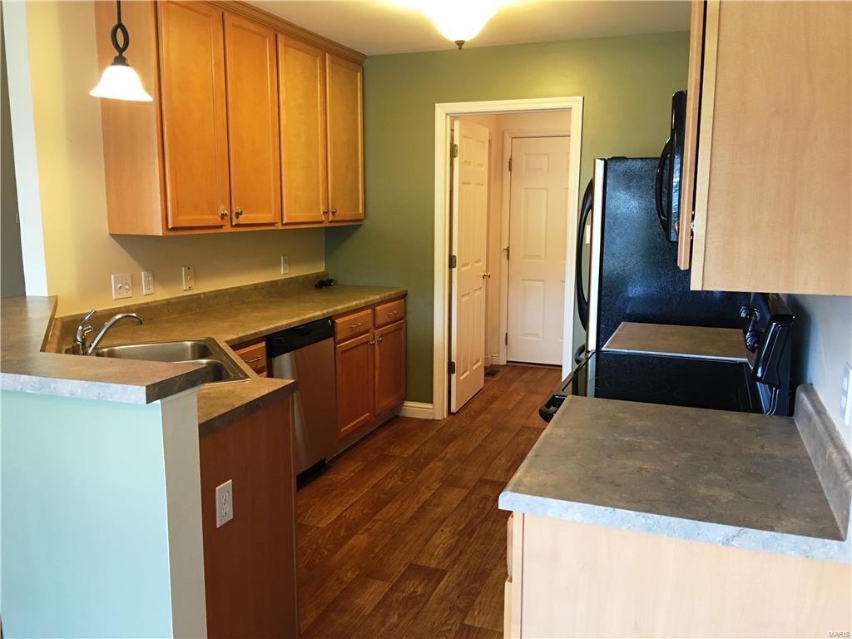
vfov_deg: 48.2
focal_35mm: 29
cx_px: 426
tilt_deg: -8.9
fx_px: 714
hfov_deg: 61.7
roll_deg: +1.0
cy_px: 320
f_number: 2.2
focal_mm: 4.15
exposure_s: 1/15
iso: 50
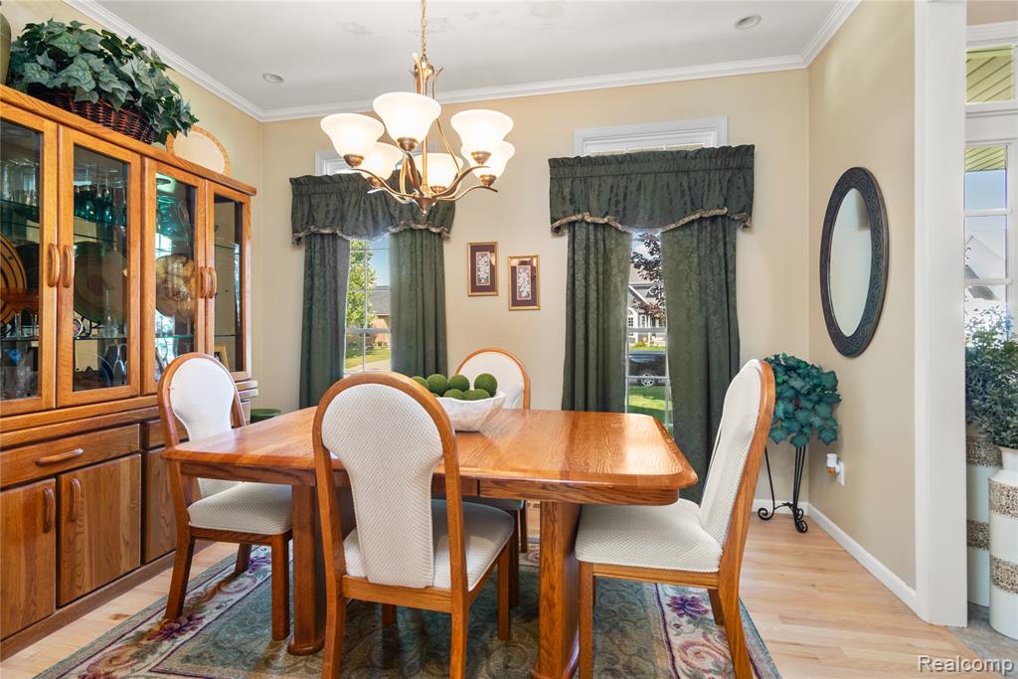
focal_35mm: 25
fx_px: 707
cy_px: 340
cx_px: 509
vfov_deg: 51.3
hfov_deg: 71.5
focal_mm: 25
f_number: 9
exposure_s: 1/5
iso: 320
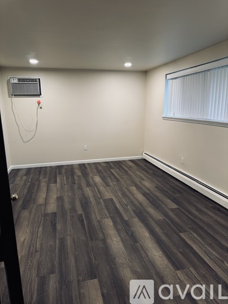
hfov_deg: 56.8
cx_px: 114
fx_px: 211
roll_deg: +0.4
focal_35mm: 24
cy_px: 152
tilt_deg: -12.5
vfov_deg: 71.6
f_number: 1.78
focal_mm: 6.76
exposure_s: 1/60
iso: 125
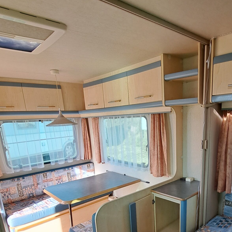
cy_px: 184
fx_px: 190
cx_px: 155
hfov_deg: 61.4
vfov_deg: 58.3
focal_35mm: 25
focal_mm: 1.74
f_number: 2.2
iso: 50
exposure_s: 1/117
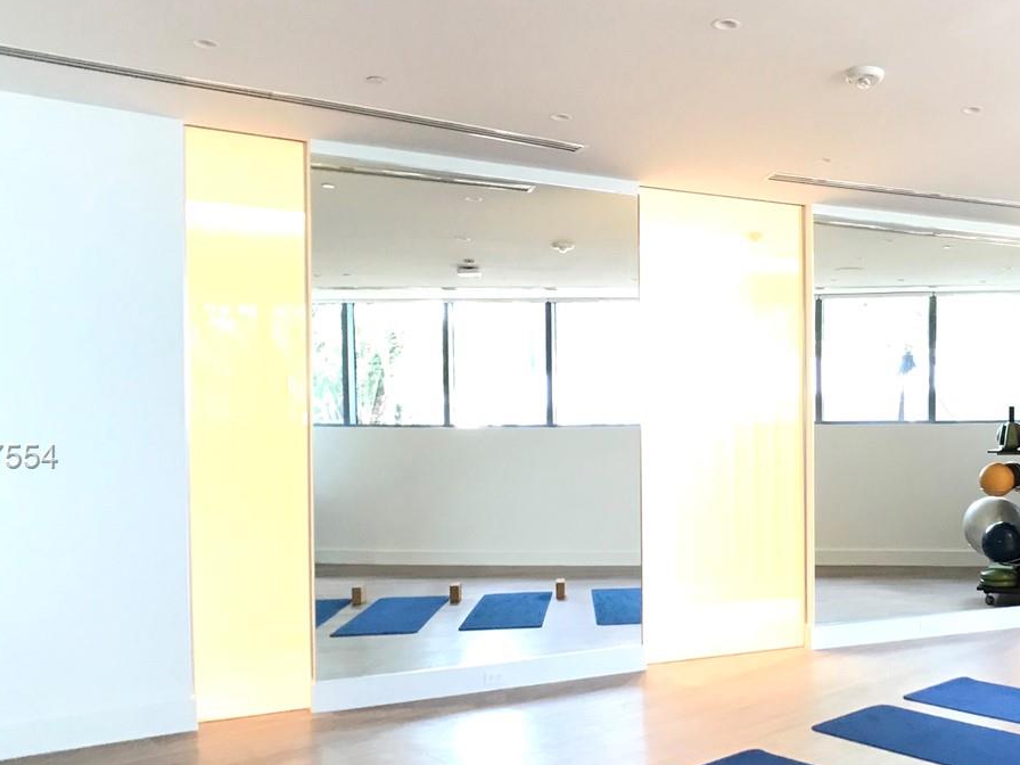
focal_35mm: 50
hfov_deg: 37.0
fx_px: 1473
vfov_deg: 29.0
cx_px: 795
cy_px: 458
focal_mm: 3.99
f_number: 1.8
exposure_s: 1/15
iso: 50
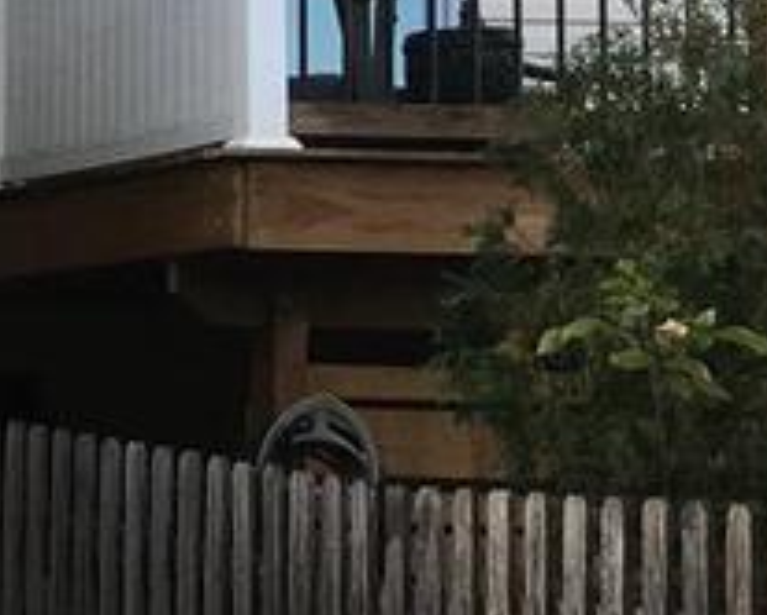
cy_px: 248
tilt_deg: +4.8
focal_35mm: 197
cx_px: -1427
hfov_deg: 8.4
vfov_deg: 7.9
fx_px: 4476
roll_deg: -1.8
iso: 25
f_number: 2.2
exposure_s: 1/273
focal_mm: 4.15
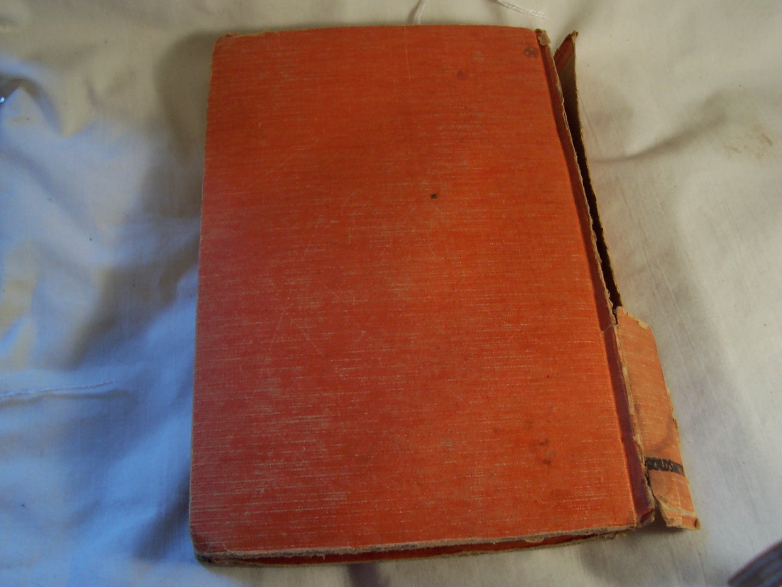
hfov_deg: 50.1
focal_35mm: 37
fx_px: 836
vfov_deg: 38.7
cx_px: 391
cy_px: 294
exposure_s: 1/45
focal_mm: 5.6
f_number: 2.8
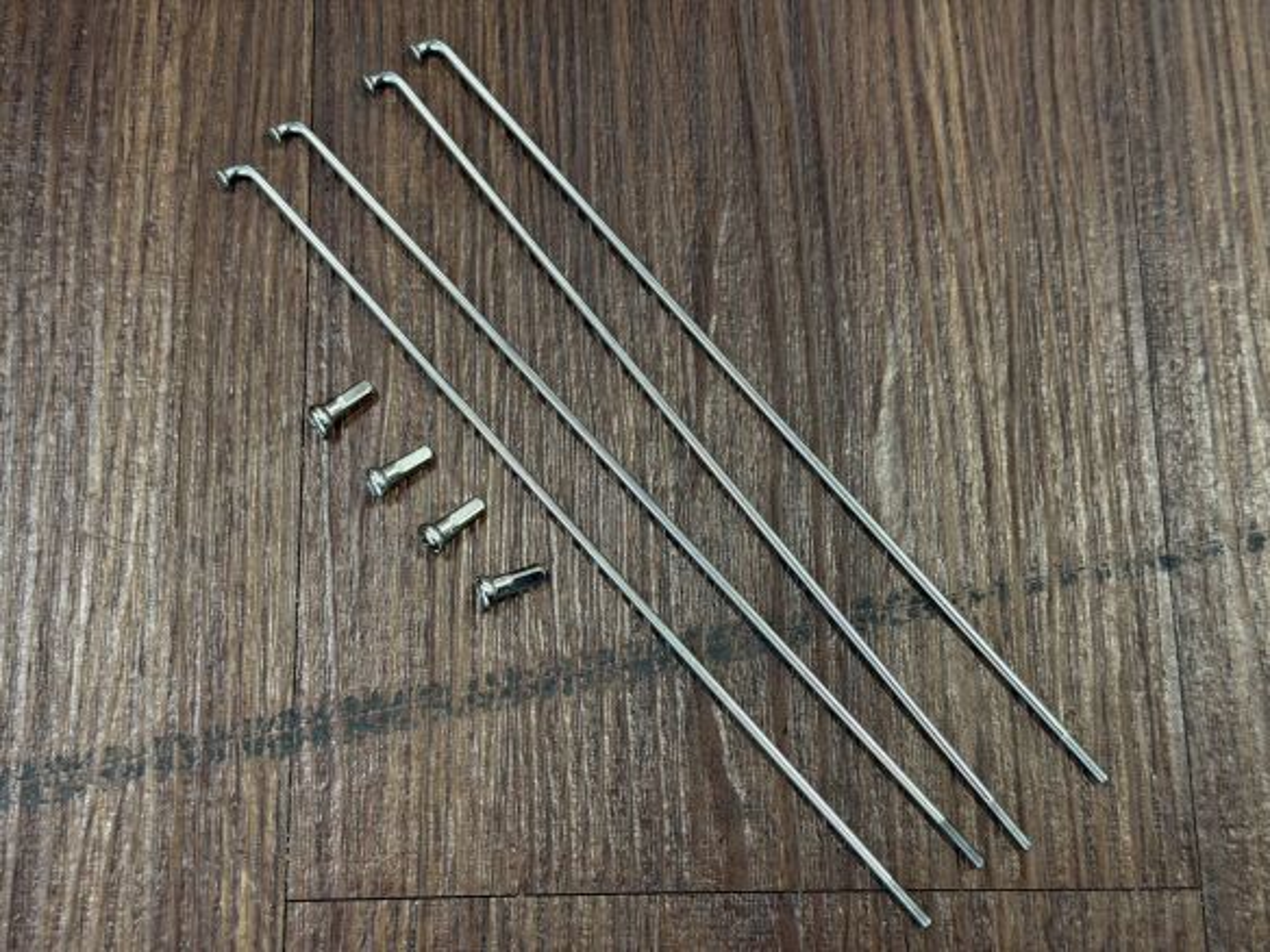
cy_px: 476
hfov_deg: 39.7
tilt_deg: -73.8
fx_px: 1761
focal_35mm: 48
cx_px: 635
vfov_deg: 30.3
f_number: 1.78
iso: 100
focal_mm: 6.76
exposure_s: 1/50
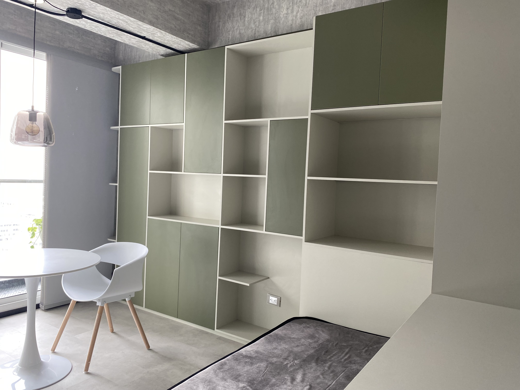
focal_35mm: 26
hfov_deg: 67.3
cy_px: 195
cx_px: 260
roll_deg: -2.0
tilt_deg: -3.5
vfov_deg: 53.1
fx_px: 391
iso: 125
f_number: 1.8
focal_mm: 4.25
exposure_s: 1/121
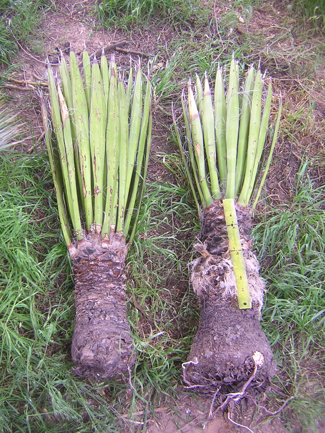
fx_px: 451
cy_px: 216
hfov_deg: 39.7
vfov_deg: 51.4
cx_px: 162
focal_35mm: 36
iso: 100
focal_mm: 4.7
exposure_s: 1/40.4
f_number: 2.6
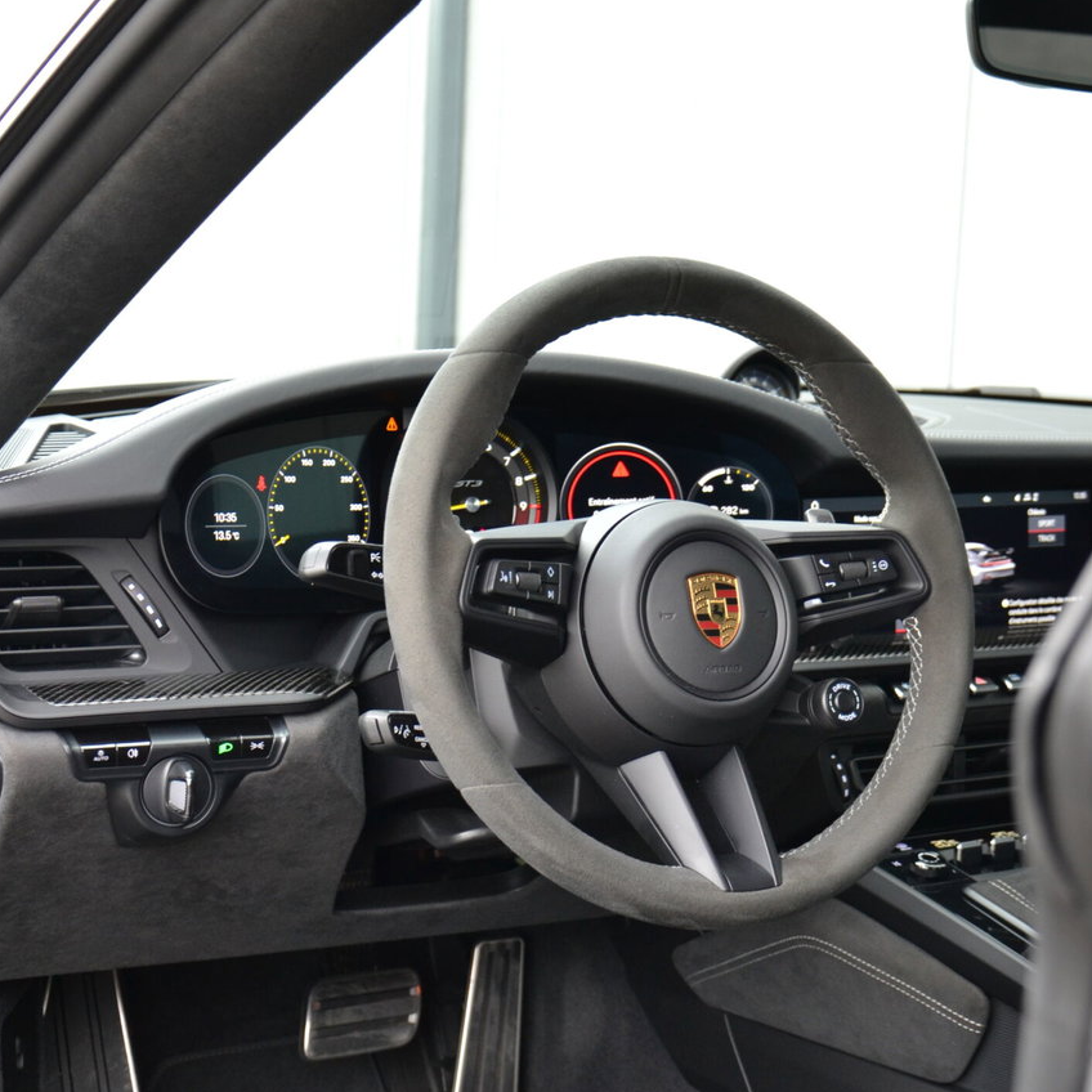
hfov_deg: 28.6
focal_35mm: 60
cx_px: 635
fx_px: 2141
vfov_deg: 28.6
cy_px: 634
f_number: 4
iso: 400
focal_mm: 26
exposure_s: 1/40
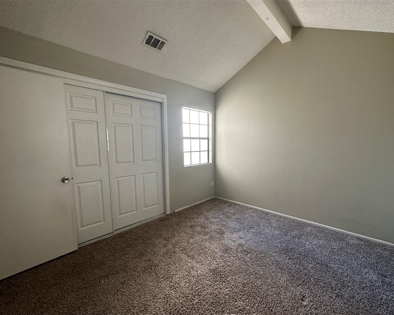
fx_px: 175
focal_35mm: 15
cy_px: 162
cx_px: 207
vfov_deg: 84.0
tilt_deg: -6.2
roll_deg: +0.6
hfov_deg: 96.7
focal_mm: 2.22
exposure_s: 1/99
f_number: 2.2
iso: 125
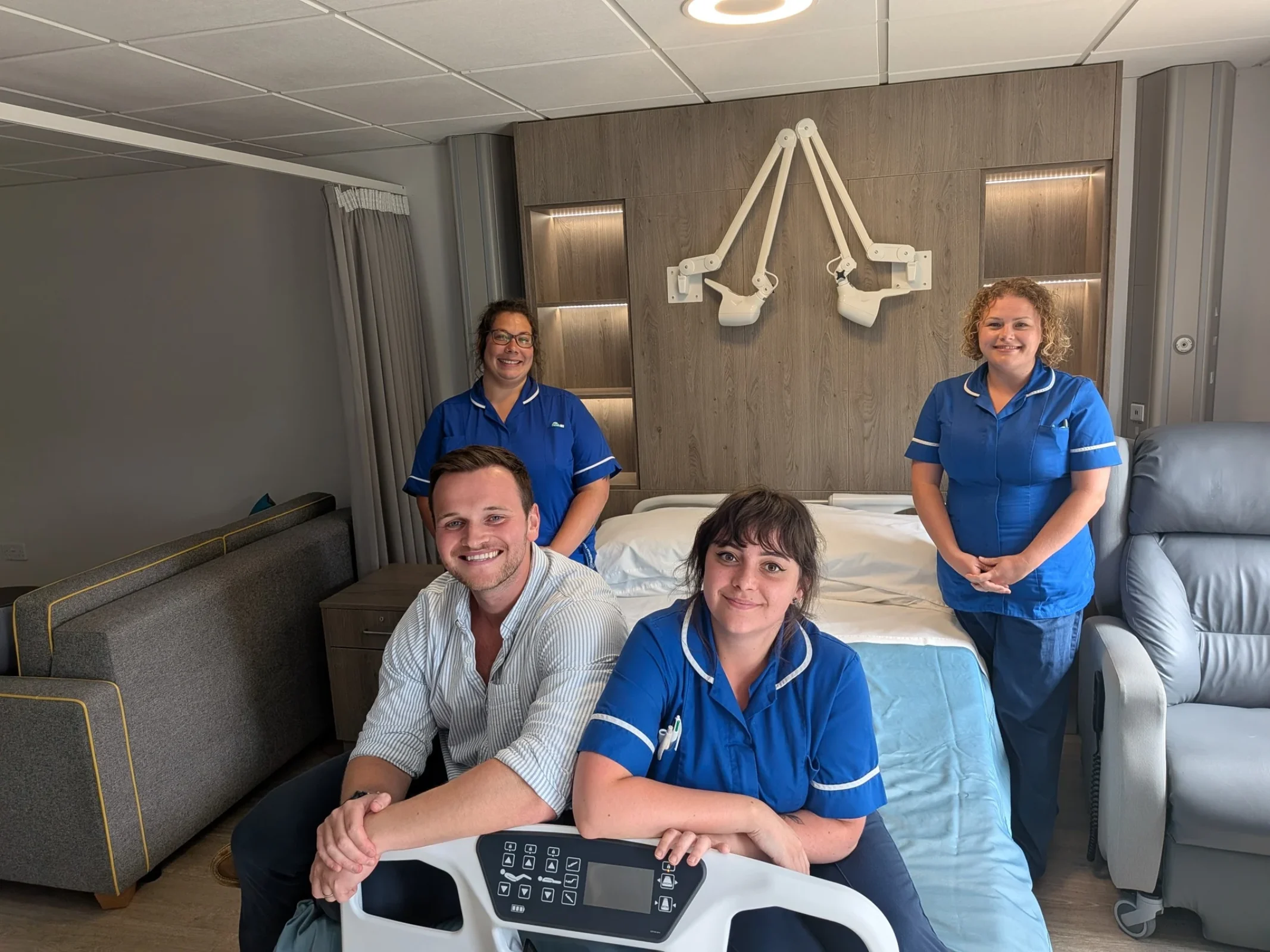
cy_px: 476
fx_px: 881
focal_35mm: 24
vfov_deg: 56.8
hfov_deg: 71.6
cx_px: 635
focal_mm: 4.53
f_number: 1.7
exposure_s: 1/50
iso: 37
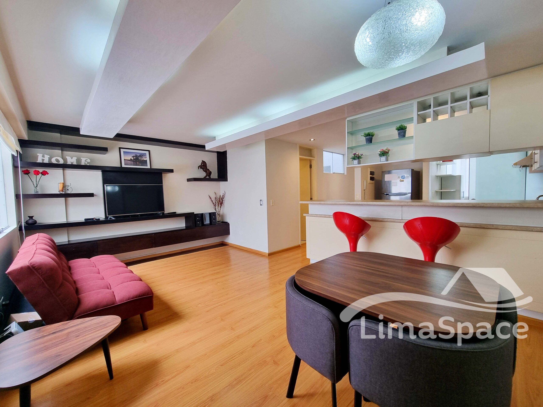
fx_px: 204
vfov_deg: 89.9
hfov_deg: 106.2
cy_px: 204
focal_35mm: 13
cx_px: 272
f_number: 2.2
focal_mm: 2.2
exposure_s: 1/60
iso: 64
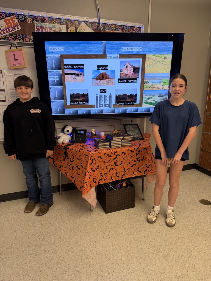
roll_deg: +0.3
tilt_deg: -14.5
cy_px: 140
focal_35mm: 24
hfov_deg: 56.8
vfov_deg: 71.6
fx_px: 195
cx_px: 106
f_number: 1.78
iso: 100
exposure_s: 1/60
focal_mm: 6.76
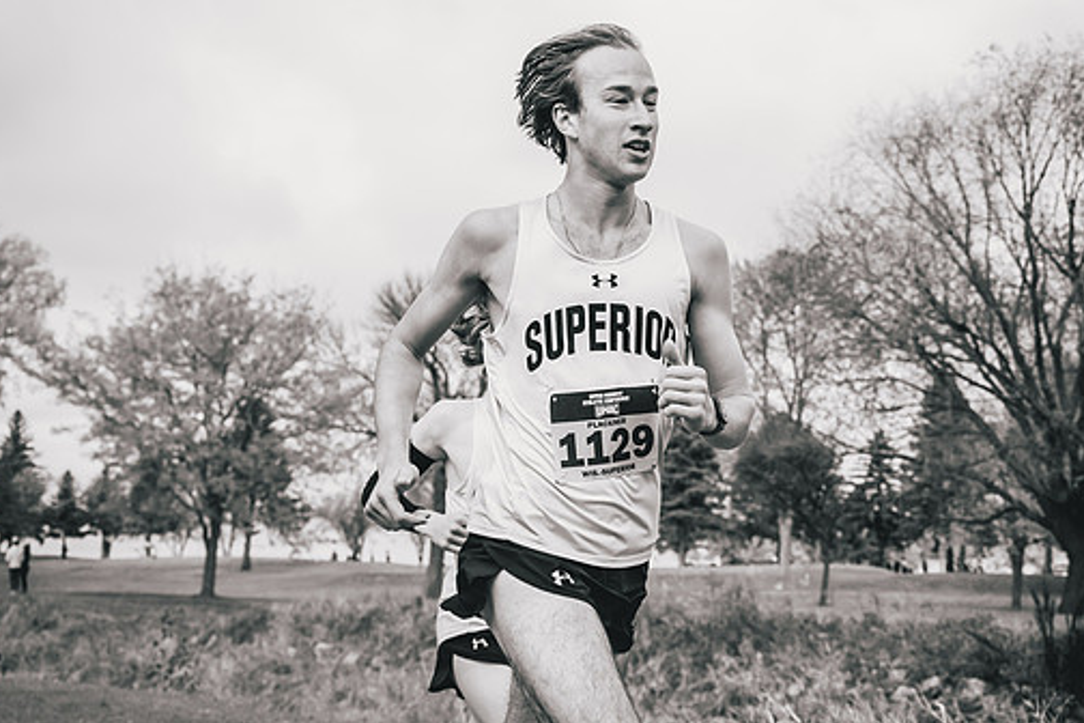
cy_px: 329
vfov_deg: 22.3
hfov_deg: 32.9
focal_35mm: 61
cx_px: 578
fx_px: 1837
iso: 400
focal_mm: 50
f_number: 6.3
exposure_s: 1/1250
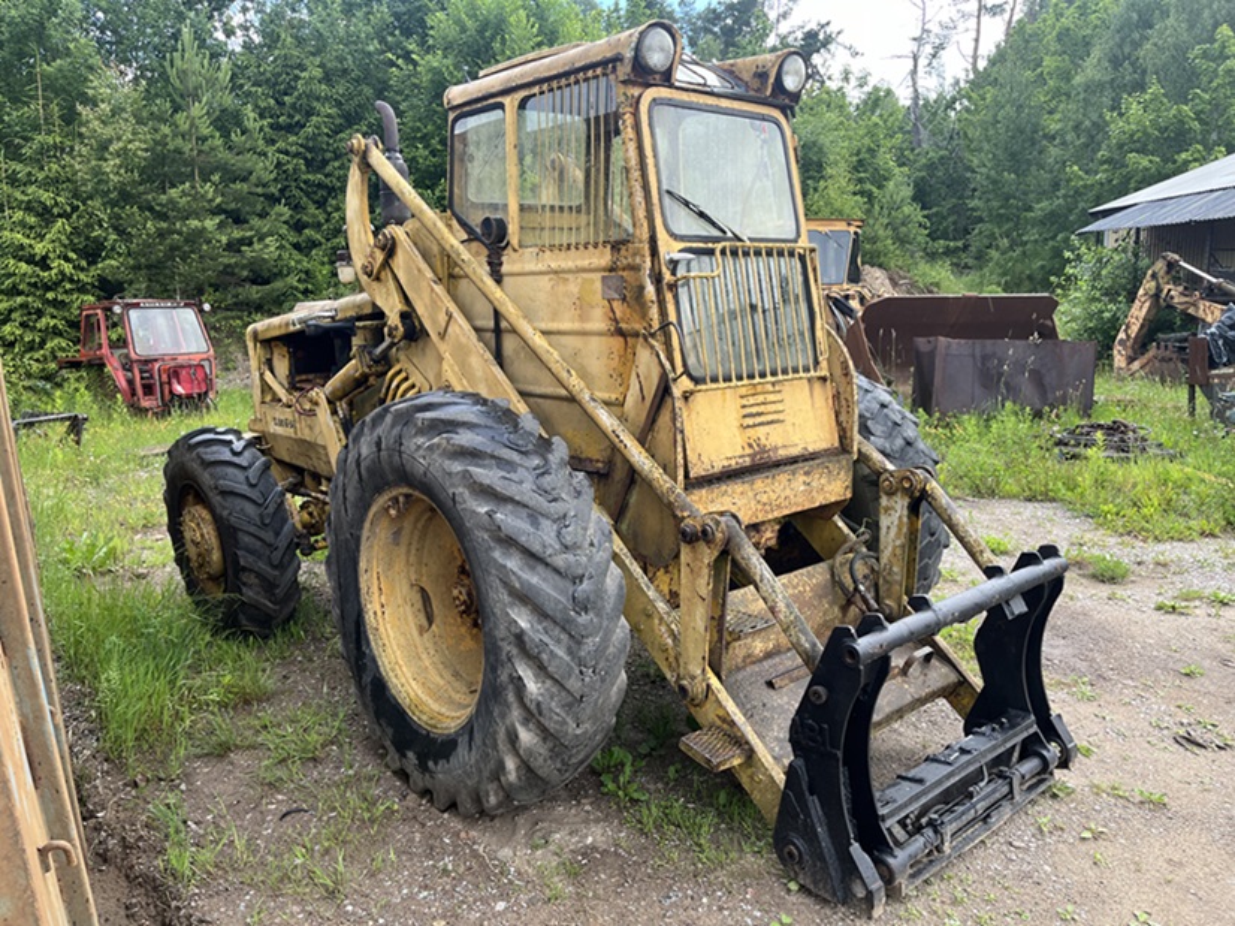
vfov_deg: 53.0
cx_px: 618
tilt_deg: -6.1
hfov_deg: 67.3
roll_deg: +0.9
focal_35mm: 26
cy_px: 463
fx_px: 927
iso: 40
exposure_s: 1/224
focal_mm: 5.1
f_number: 1.6
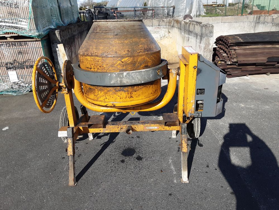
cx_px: 140
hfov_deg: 63.4
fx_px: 226
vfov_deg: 49.7
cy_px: 105
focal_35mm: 28
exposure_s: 1/1541
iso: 40
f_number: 1.9
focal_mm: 2.9
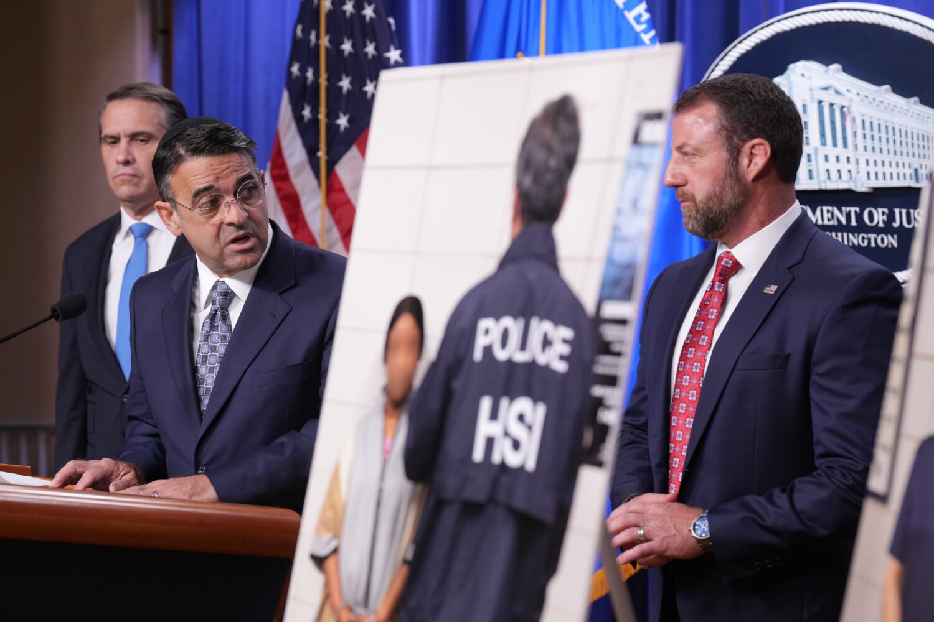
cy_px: 311
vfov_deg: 13.7
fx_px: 2594
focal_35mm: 100
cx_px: 467
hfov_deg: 20.4
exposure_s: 1/200
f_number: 4.5
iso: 2000
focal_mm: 100
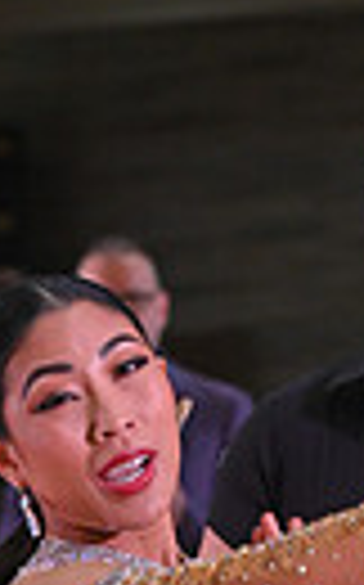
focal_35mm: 465
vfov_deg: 4.5
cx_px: 330
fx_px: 7397
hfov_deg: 2.8
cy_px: 922
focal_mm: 102
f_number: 5
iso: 2000
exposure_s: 1/320
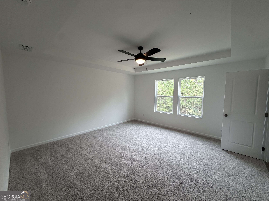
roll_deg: +1.3
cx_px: 134
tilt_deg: -4.6
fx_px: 109
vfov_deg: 85.7
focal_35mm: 14
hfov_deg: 102.1
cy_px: 100
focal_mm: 2.22
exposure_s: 1/120
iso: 100
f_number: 2.2
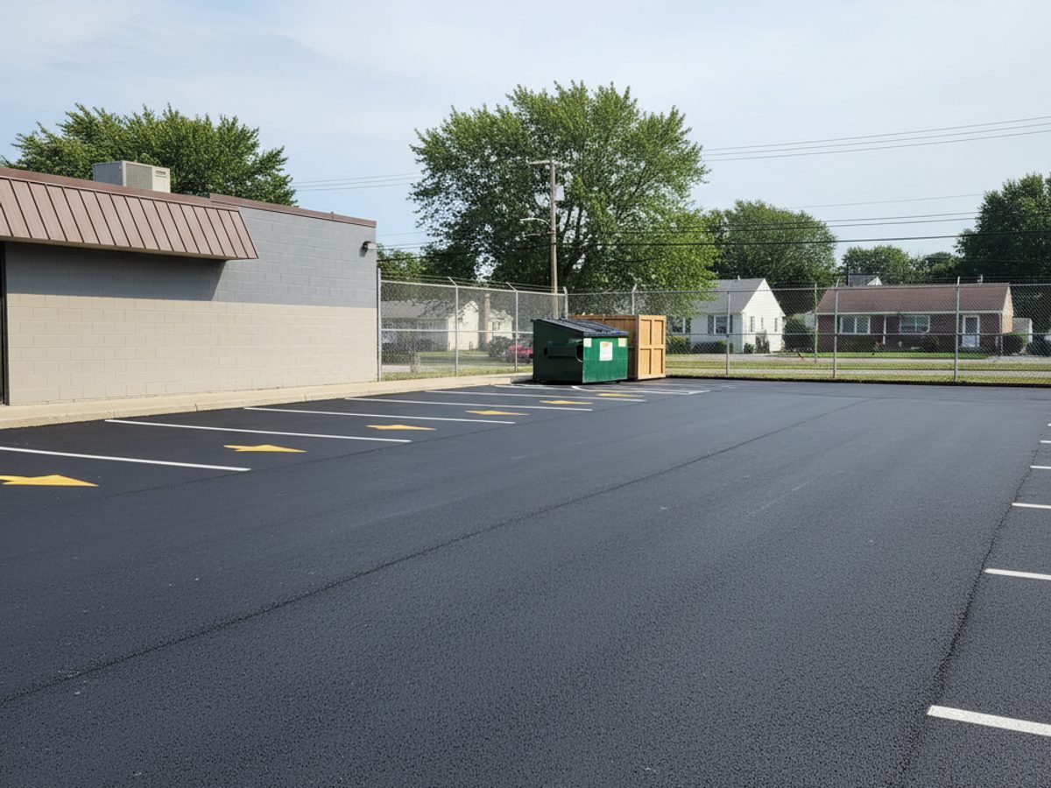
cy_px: 394
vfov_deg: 56.8
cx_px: 526
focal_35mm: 24
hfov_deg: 71.6
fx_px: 729
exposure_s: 1/1851
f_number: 1.78
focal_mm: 6.8
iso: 572
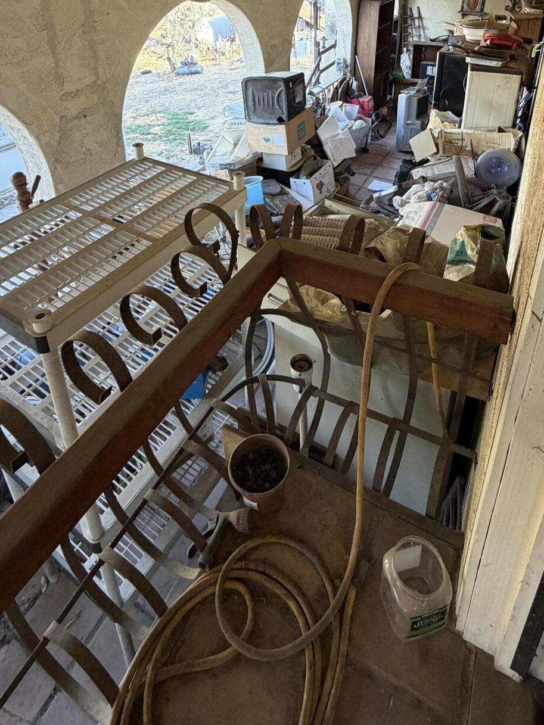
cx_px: 278
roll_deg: -0.4
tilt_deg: -23.1
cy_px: 144
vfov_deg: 67.0
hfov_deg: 58.9
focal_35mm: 23
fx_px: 482
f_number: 2.2
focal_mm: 2.22
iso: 250
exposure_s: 1/121
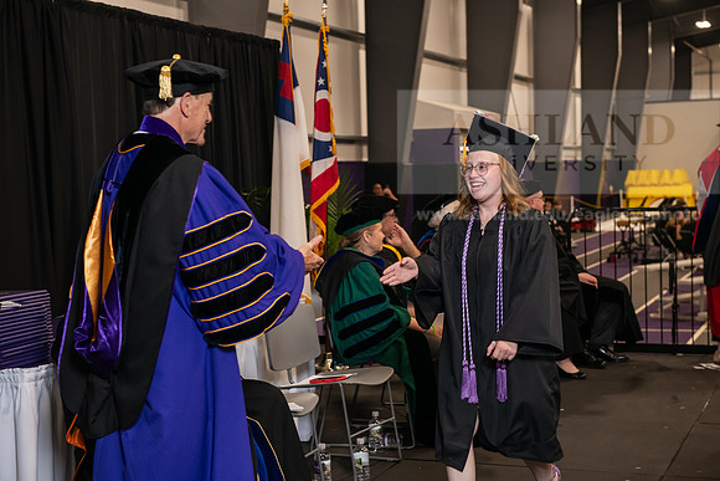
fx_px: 1240
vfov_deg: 21.9
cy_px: 240
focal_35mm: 62
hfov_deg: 32.4
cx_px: 360
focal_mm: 62
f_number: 5
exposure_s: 1/125
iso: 1600
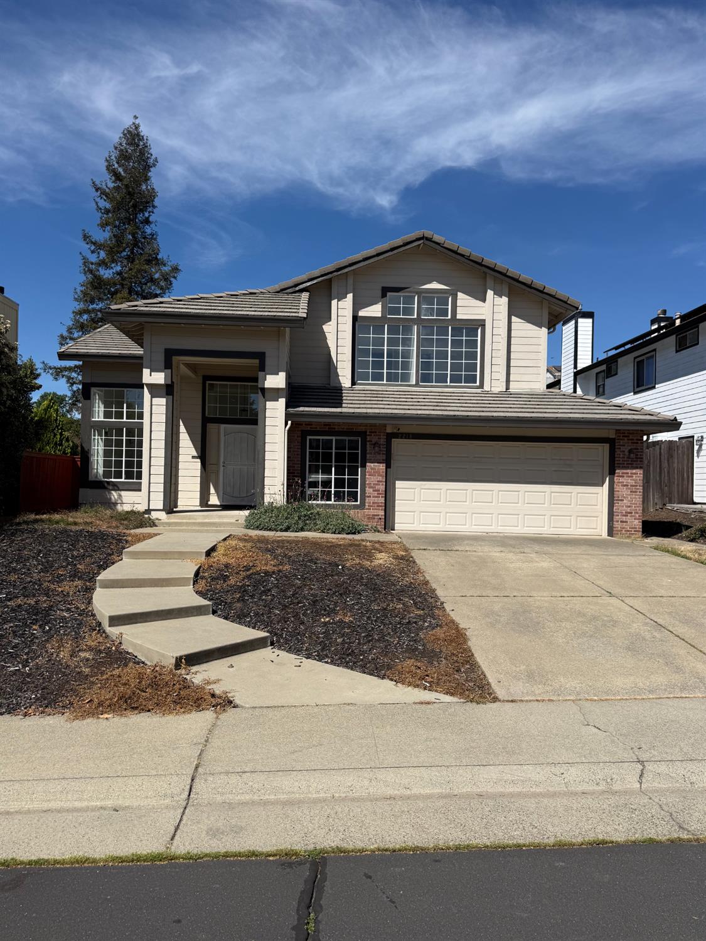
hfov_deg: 56.8
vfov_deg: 71.6
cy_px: 470
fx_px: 652
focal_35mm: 24
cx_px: 353
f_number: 1.78
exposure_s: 1/7353
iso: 80
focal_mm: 6.76
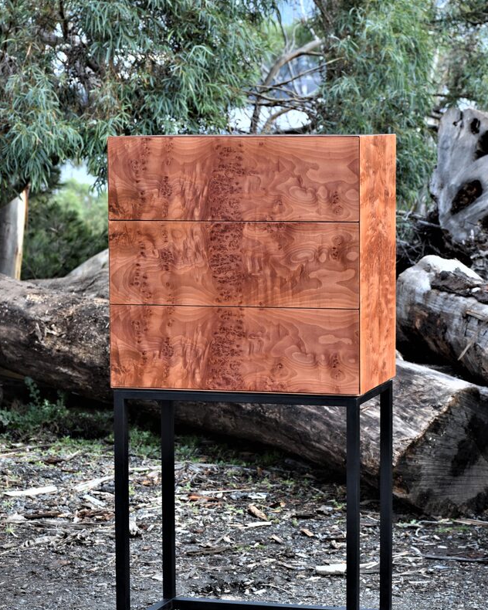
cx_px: 242
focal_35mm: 106
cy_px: 332
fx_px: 1914
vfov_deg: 18.1
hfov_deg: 14.5
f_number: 7.1
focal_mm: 62
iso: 400
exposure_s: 1/200
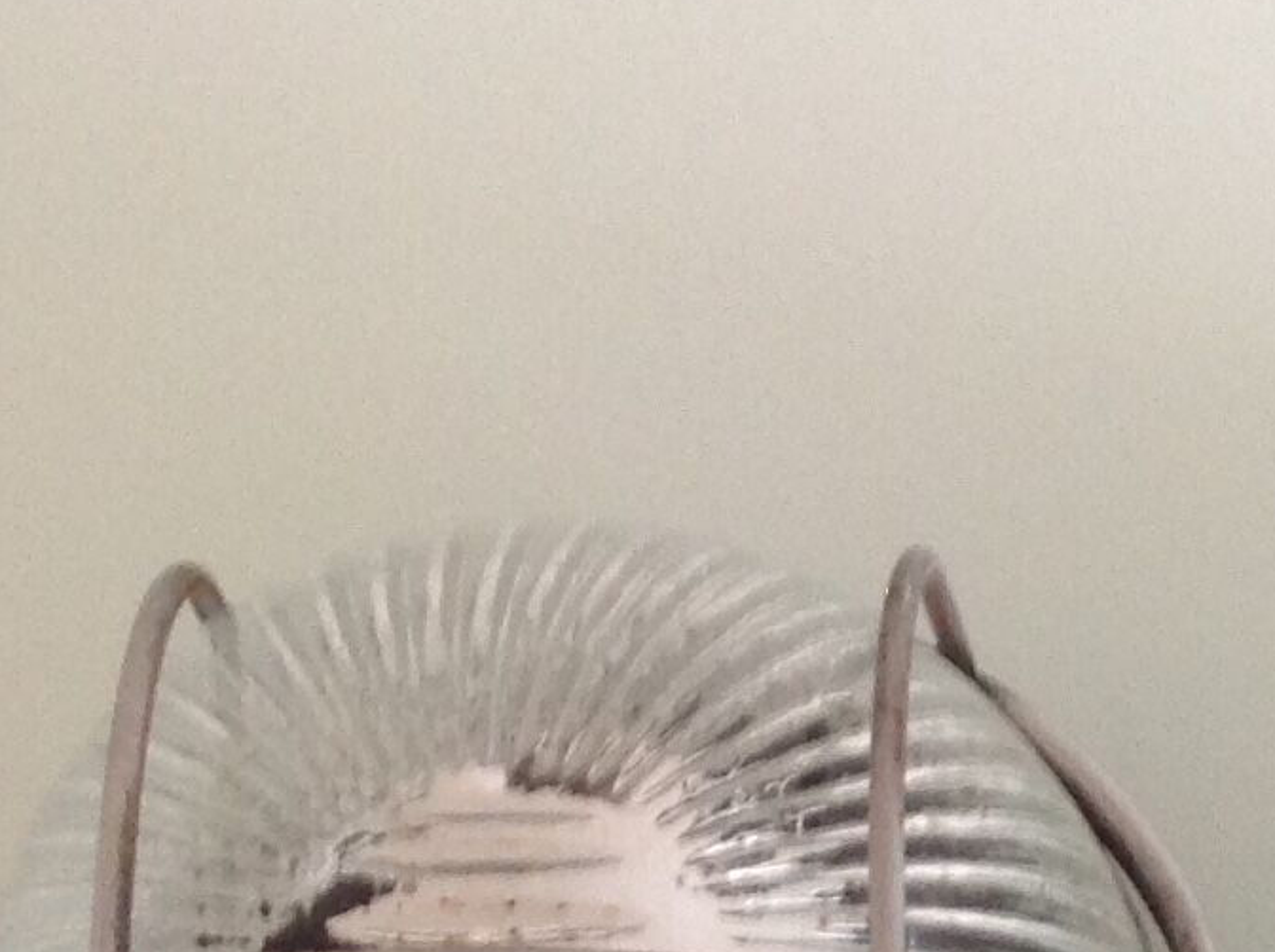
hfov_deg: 14.0
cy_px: 1657
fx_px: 4965
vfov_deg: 10.4
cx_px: 1744
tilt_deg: -81.0
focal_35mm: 135
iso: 100
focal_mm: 4.28
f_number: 2.4
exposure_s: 1/15
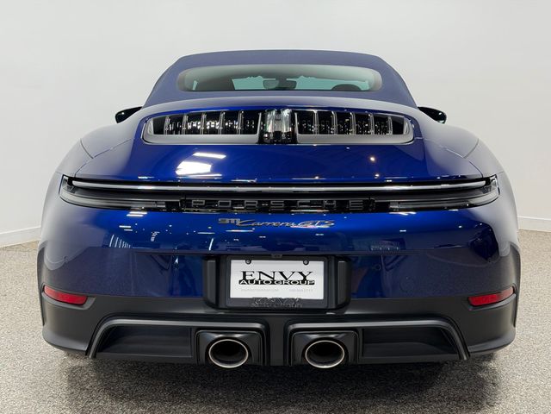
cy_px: 207
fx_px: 764
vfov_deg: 30.3
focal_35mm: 48
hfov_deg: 39.7
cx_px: 276
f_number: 1.78
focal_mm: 6.76
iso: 64
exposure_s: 1/120
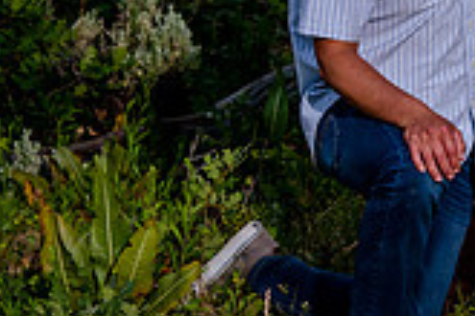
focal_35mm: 225
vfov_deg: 6.1
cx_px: 526
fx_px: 2969
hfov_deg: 9.1
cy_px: 12
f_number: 4.5
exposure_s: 1/250
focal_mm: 58
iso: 400
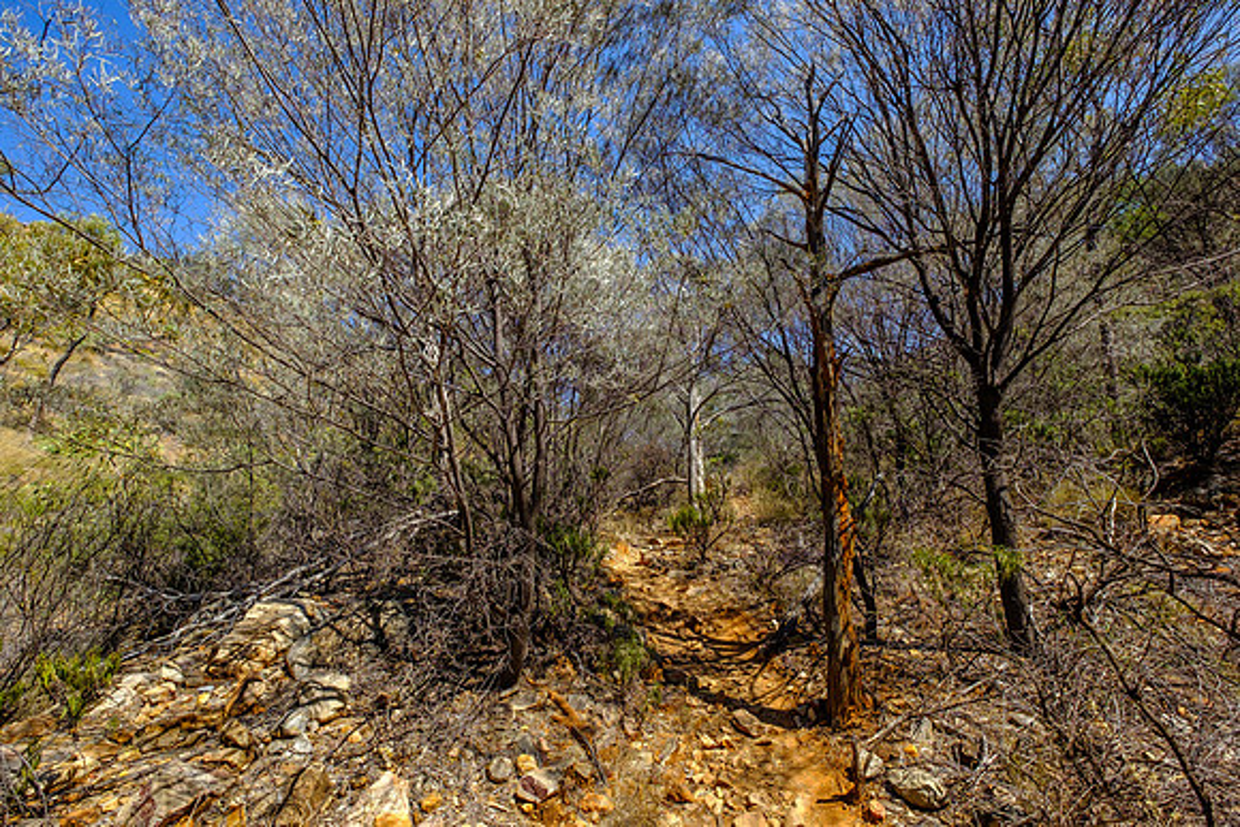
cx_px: 620
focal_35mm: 15
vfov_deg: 77.4
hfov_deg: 100.4
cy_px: 414
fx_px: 517
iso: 400
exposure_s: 1/1250
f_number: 5.6
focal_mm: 10
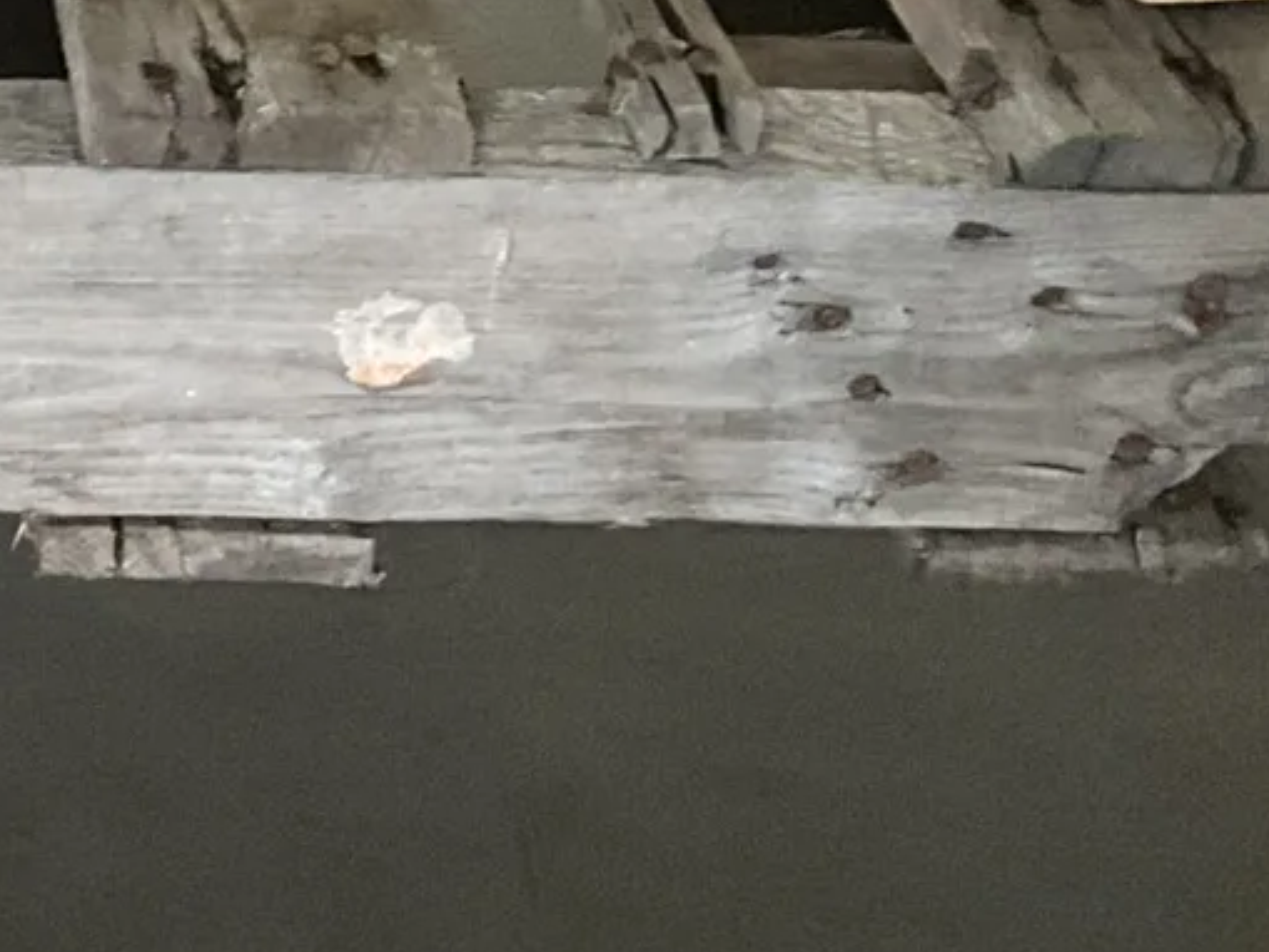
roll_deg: -4.4
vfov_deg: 12.4
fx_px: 4180
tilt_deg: -32.0
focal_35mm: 114
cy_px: -411
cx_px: -342
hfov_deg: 16.4
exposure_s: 1/60
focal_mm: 3
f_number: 1.8
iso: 160
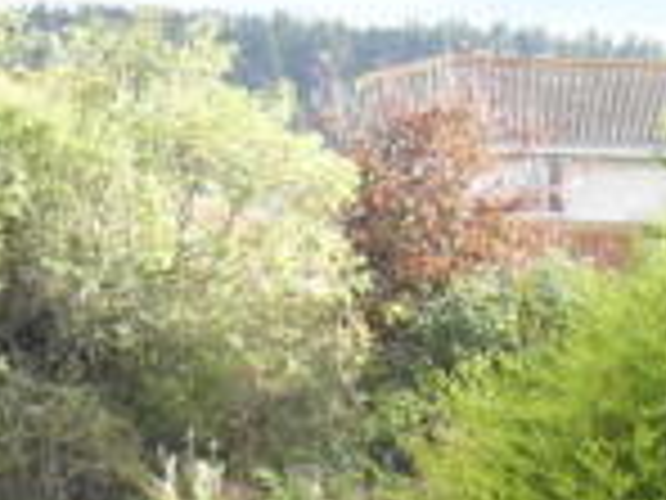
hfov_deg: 14.7
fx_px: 2578
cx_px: 227
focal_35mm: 134
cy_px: 773
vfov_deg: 10.6
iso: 80
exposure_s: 1/180
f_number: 2.8
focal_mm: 6.3
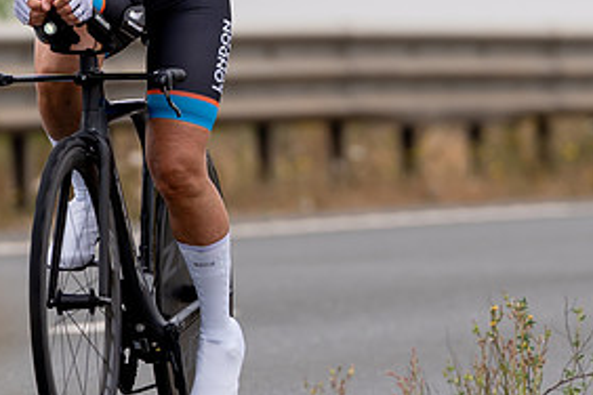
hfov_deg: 2.4
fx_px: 14149
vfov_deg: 1.6
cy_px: 64
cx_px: 107
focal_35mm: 859
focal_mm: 200
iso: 100
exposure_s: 1/800
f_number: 3.2
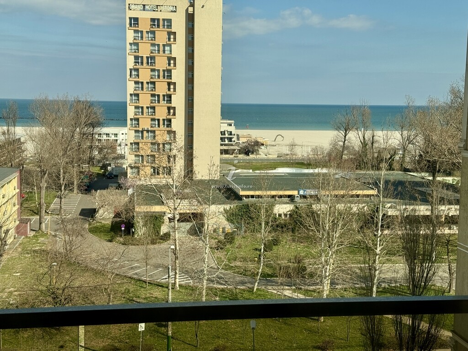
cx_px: 234
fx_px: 649
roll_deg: -1.0
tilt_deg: -6.7
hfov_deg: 39.7
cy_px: 176
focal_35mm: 48
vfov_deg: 30.3
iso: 64
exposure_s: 1/2959
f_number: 1.78
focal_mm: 6.76
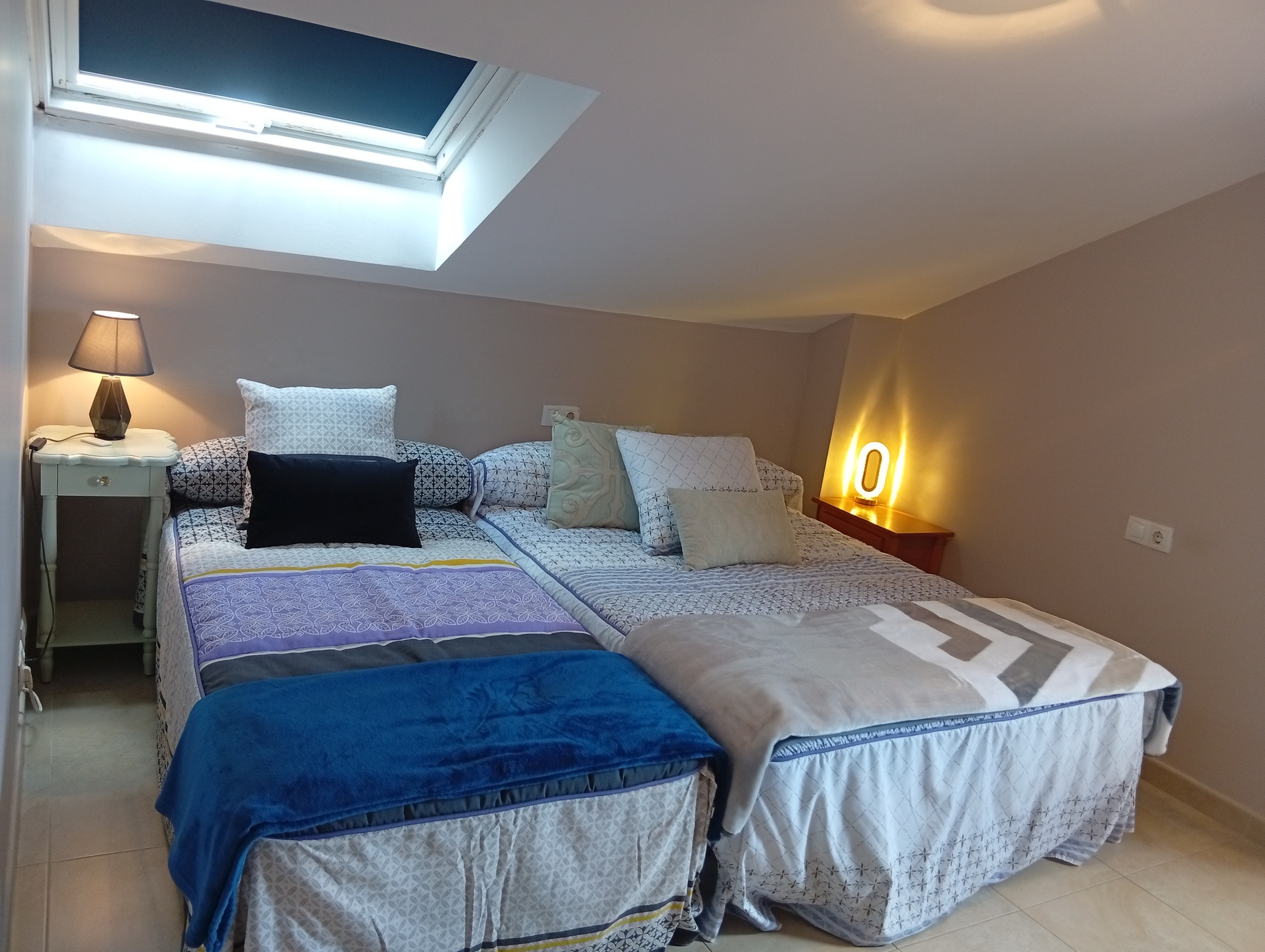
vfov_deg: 53.2
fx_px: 951
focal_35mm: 26
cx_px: 632
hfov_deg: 67.2
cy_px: 476
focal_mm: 3.96
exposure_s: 1/33.3
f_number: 1.8
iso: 473
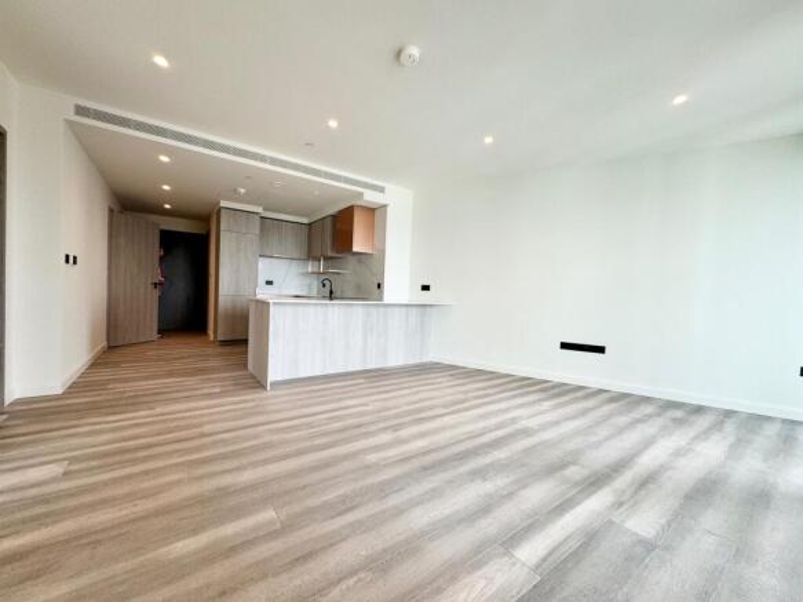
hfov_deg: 102.1
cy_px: 301
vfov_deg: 85.7
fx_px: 325
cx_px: 402
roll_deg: -0.9
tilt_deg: +0.6
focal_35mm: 14
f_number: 2.2
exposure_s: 1/100
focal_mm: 2.22
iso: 50
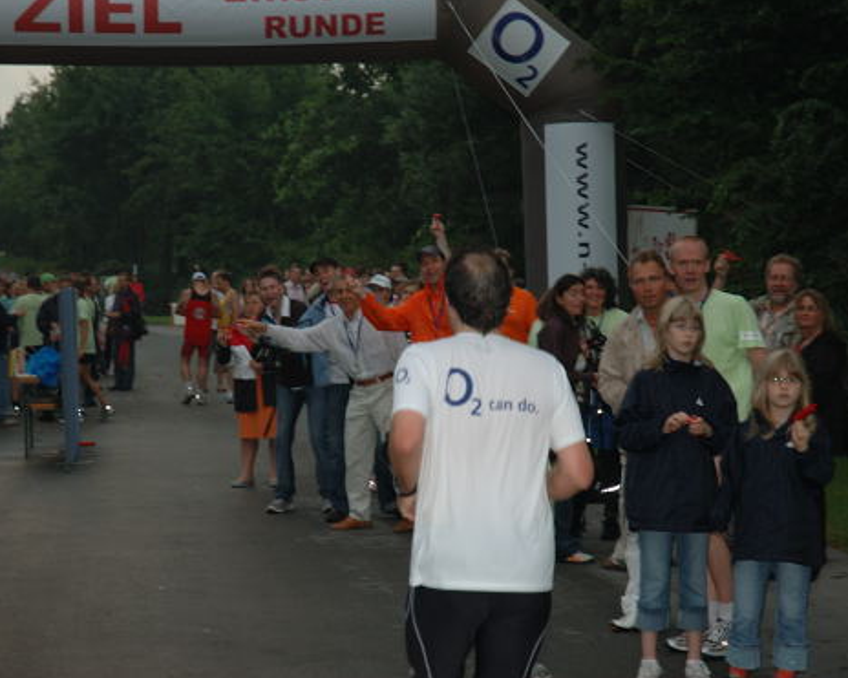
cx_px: 382
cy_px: 337
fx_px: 2660
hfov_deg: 18.1
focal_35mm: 106
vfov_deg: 14.5
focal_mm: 62
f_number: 4.5
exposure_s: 1/60
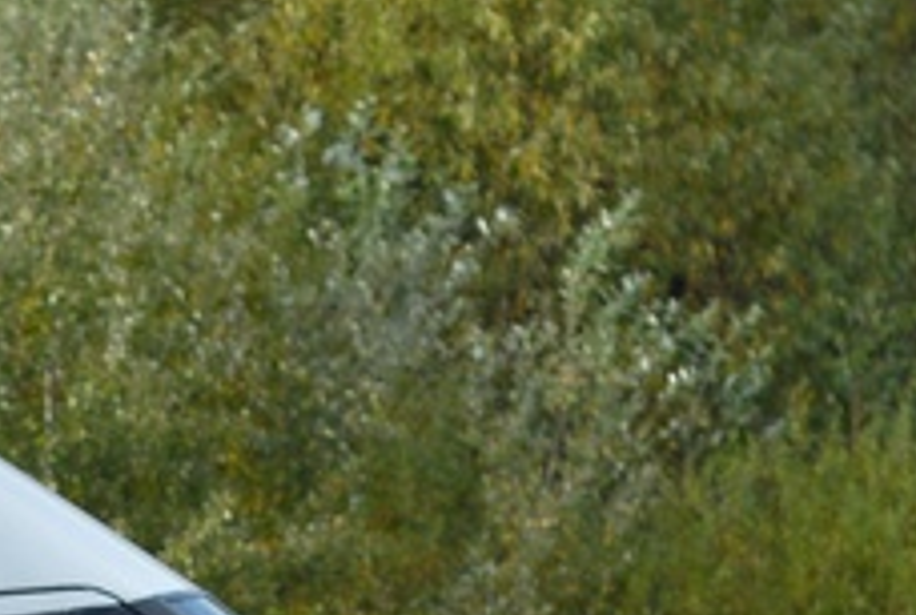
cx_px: -173
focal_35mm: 307
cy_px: 1105
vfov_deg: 4.5
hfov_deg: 6.7
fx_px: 7827
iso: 200
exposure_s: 1/320
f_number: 5.6
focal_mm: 50
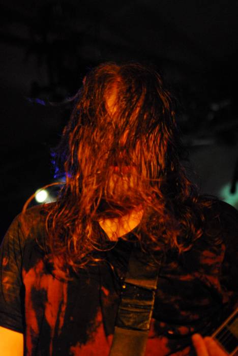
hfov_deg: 13.1
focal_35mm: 105
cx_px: 119
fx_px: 1039
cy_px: 178
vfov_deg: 19.4
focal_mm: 70
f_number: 3
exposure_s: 1/250
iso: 1600
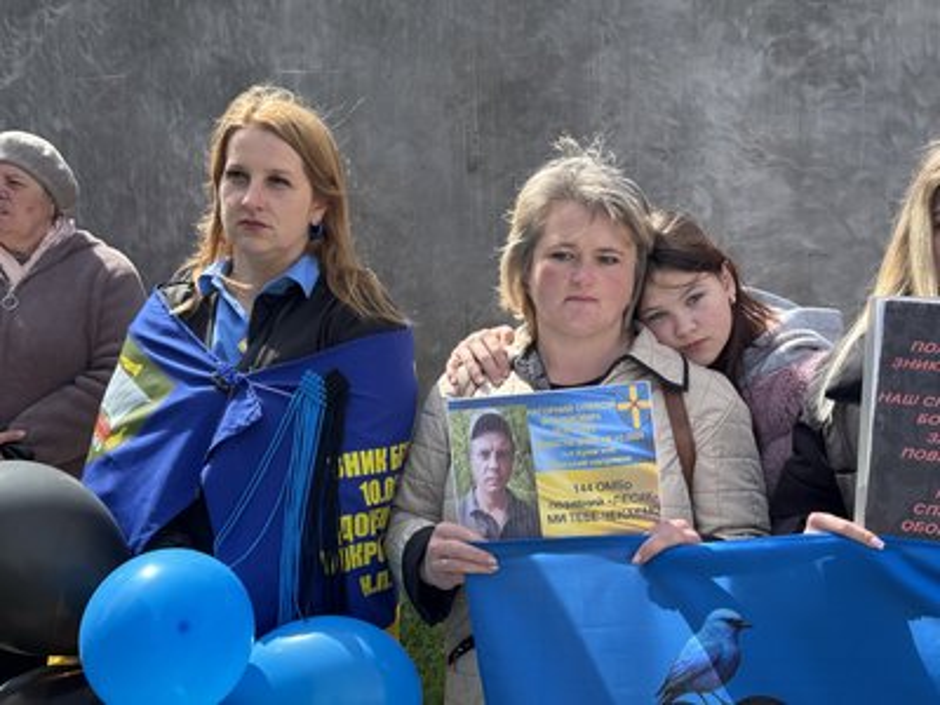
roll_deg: +0.4
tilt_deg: -6.8
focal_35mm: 52
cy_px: 352
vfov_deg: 28.0
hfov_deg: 36.8
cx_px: 470
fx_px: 1412
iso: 32
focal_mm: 5.96
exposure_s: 1/722
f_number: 1.6
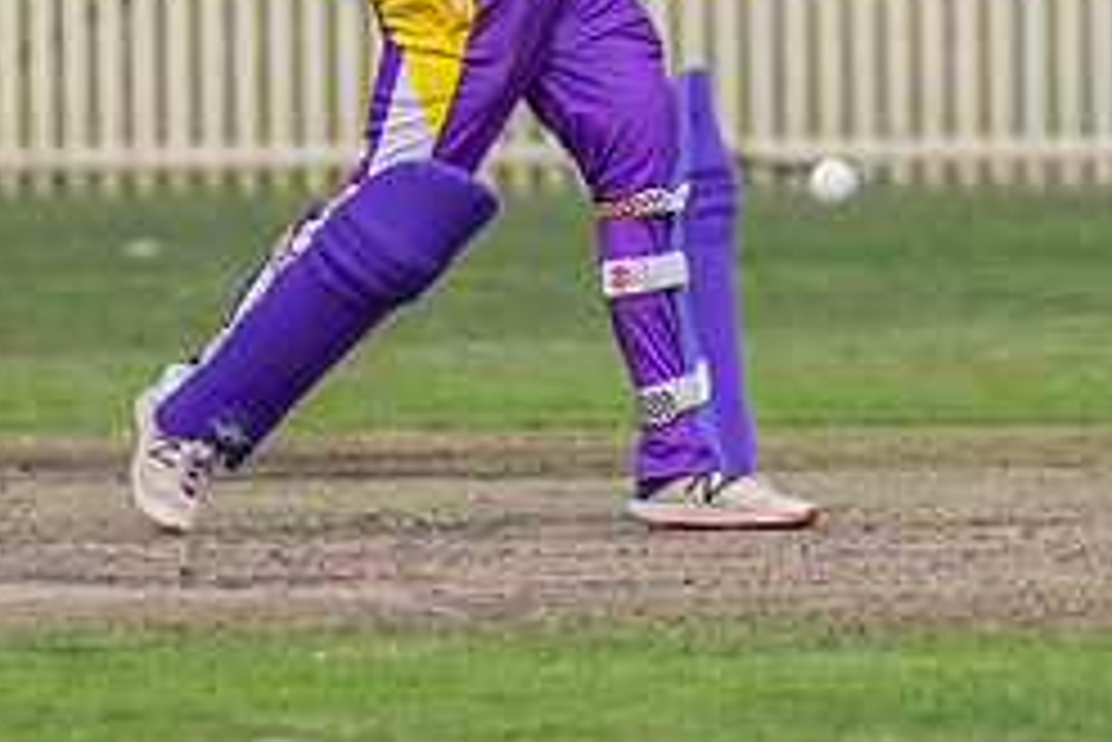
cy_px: 62
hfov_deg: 1.6
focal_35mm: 1286
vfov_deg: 1.1
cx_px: 869
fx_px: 39745
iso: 800
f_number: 6.3
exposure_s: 1/2500
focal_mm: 460
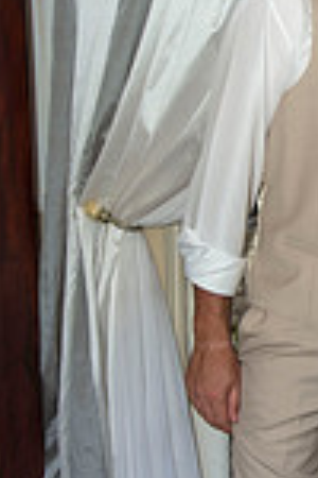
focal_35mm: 84
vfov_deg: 24.1
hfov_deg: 15.3
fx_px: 1113
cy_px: 293
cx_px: 444
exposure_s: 1/100
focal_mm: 28
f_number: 3.5
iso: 200
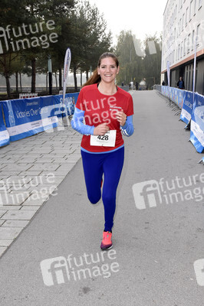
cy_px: 153
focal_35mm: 39
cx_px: 102
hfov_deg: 34.2
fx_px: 332
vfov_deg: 49.6
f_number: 8
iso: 500
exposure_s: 1/160
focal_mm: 26
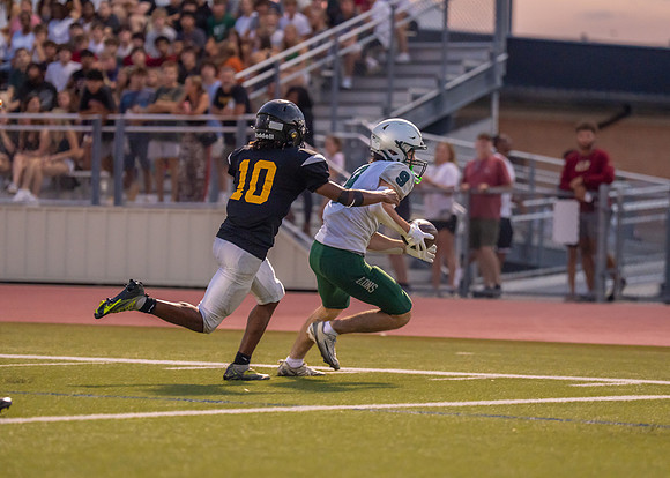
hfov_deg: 9.3
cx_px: 359
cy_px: 246
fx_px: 4120
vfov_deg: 6.6
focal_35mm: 217
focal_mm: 160
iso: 2000
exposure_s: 1/1000
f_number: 2.8
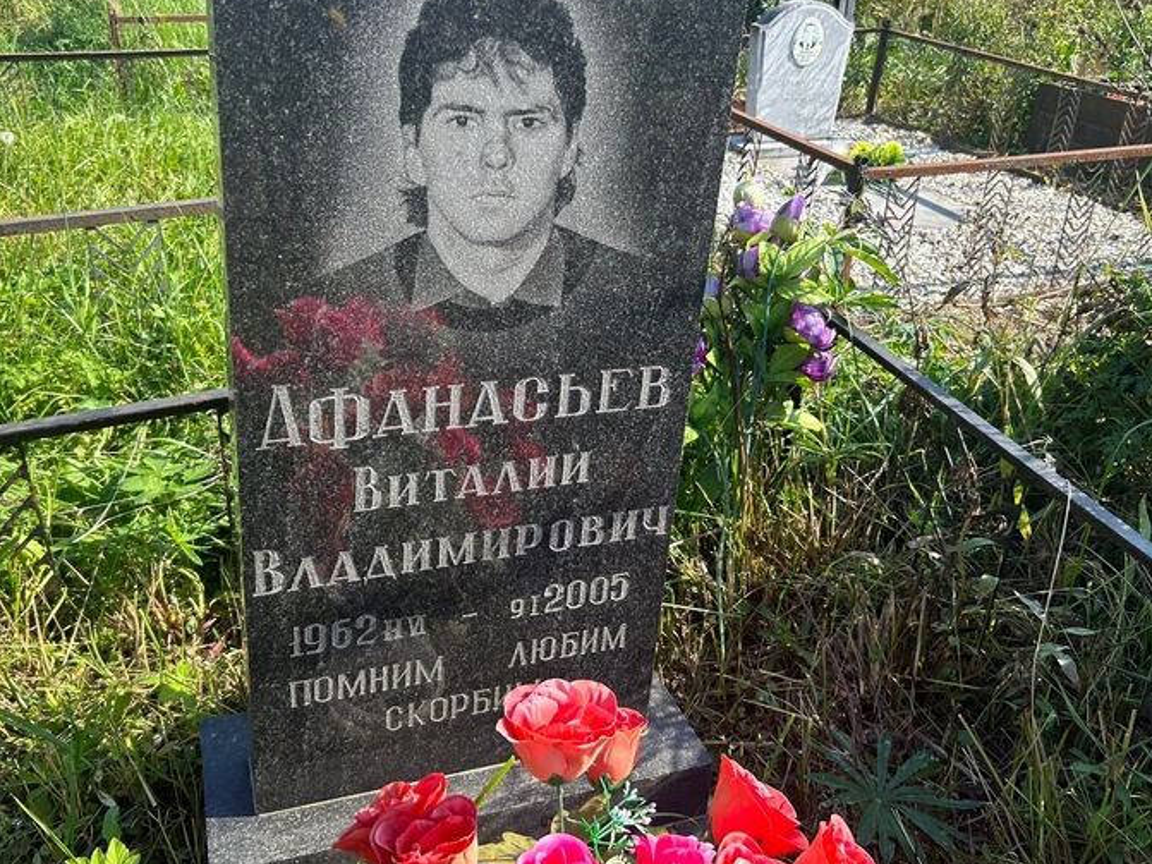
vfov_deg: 45.3
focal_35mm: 31
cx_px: 520
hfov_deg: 58.3
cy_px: 368
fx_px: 1031
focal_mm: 5.7
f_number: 1.5
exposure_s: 1/991
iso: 50
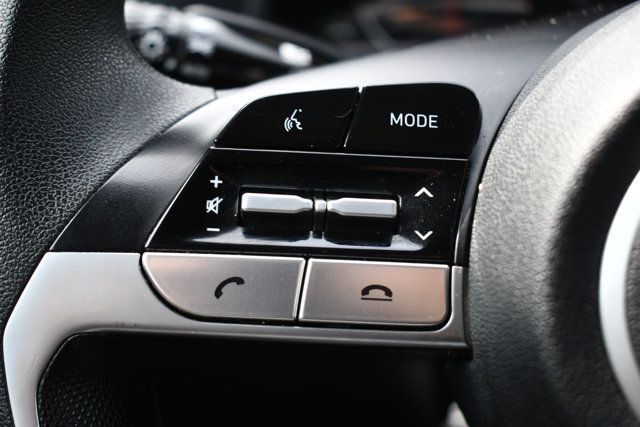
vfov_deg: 26.0
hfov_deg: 38.2
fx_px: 925
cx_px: 320
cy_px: 214
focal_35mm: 52
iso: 500
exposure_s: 1/250
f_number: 4.5
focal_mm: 35
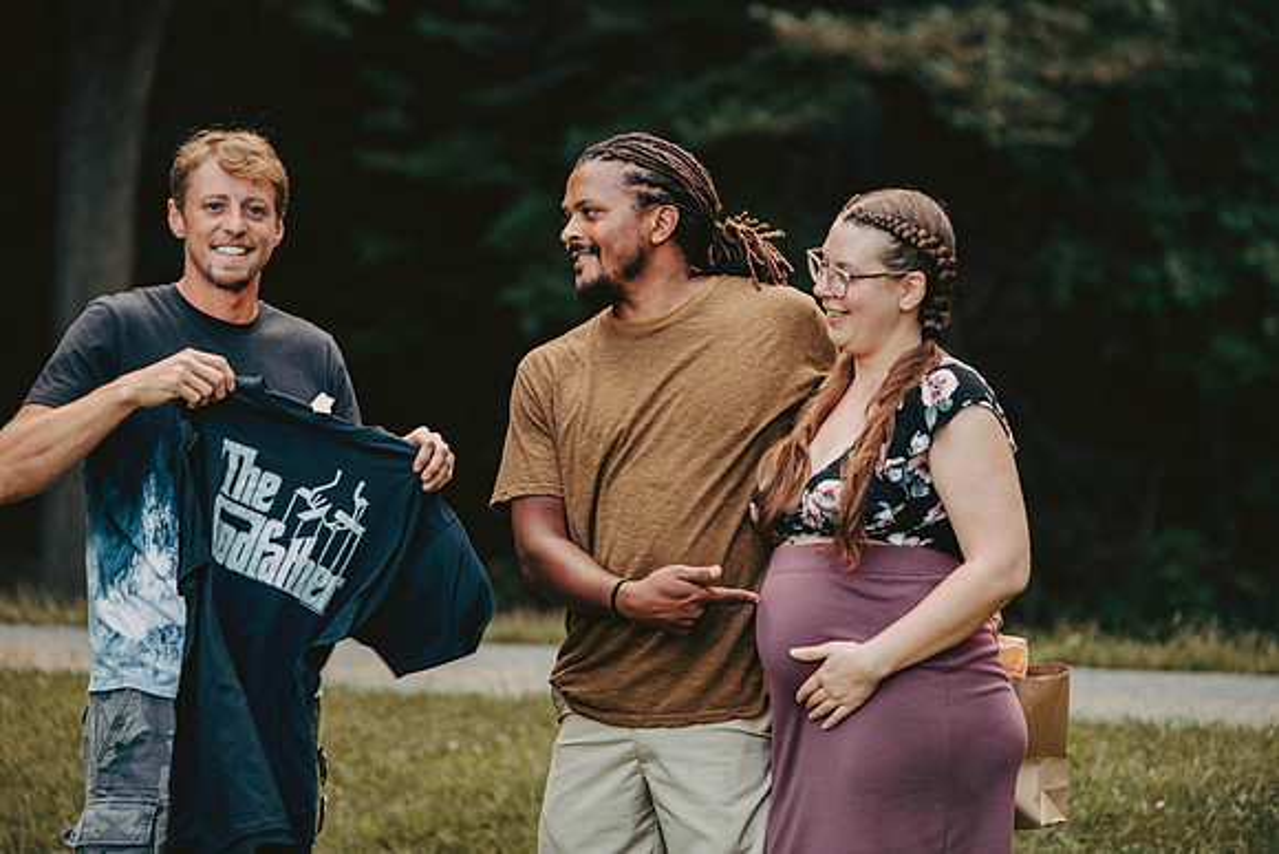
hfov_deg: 12.4
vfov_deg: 8.3
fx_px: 5863
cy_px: 427
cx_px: 640
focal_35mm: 165
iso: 400
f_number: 3.5
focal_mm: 165
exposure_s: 1/100
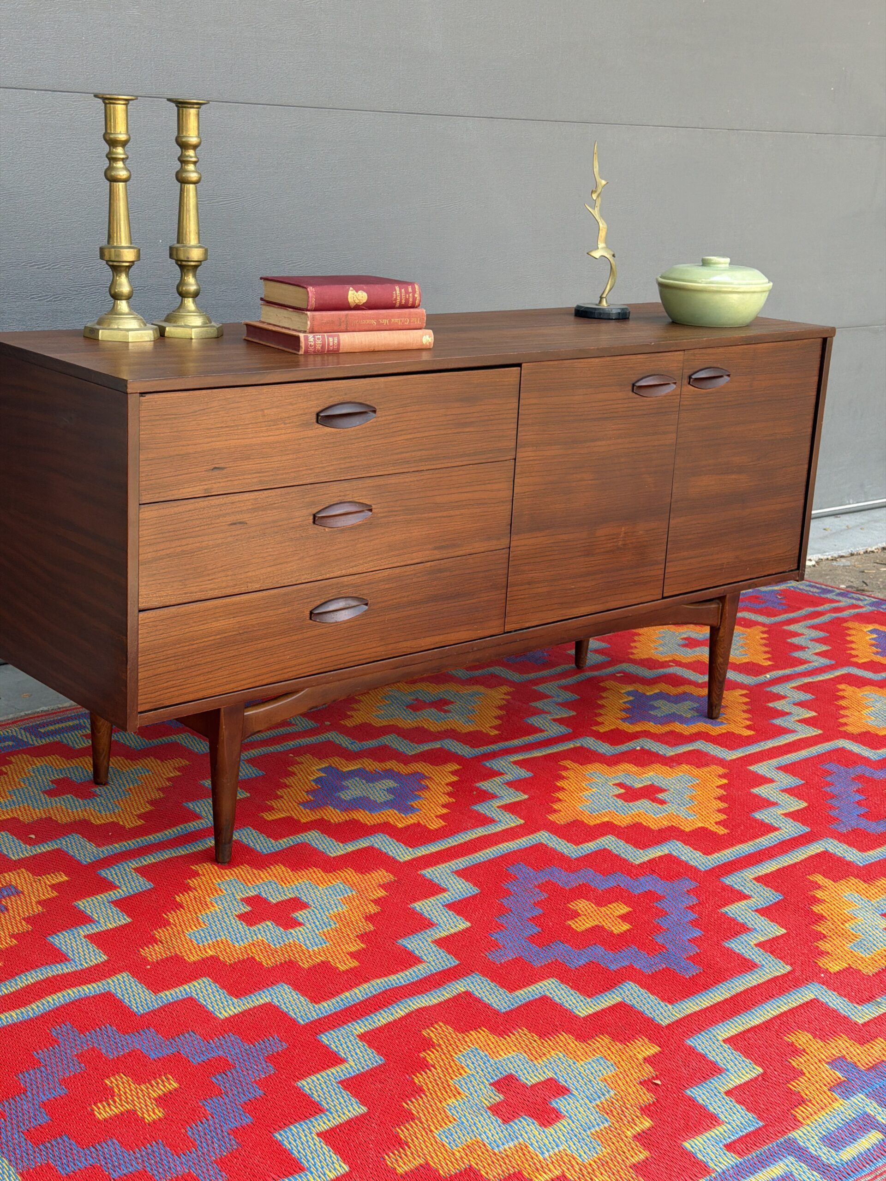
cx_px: 443
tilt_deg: -12.3
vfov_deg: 39.7
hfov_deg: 30.3
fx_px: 1638
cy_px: 590
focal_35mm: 48
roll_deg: -0.4
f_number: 1.78
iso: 80
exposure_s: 1/333
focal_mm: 6.76
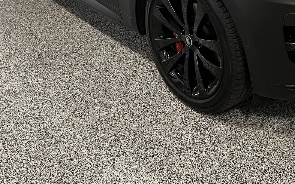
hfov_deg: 35.6
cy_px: -30
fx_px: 450
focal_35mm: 56
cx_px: 217
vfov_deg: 21.7
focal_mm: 5.7
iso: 100
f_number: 1.5
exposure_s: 1/60
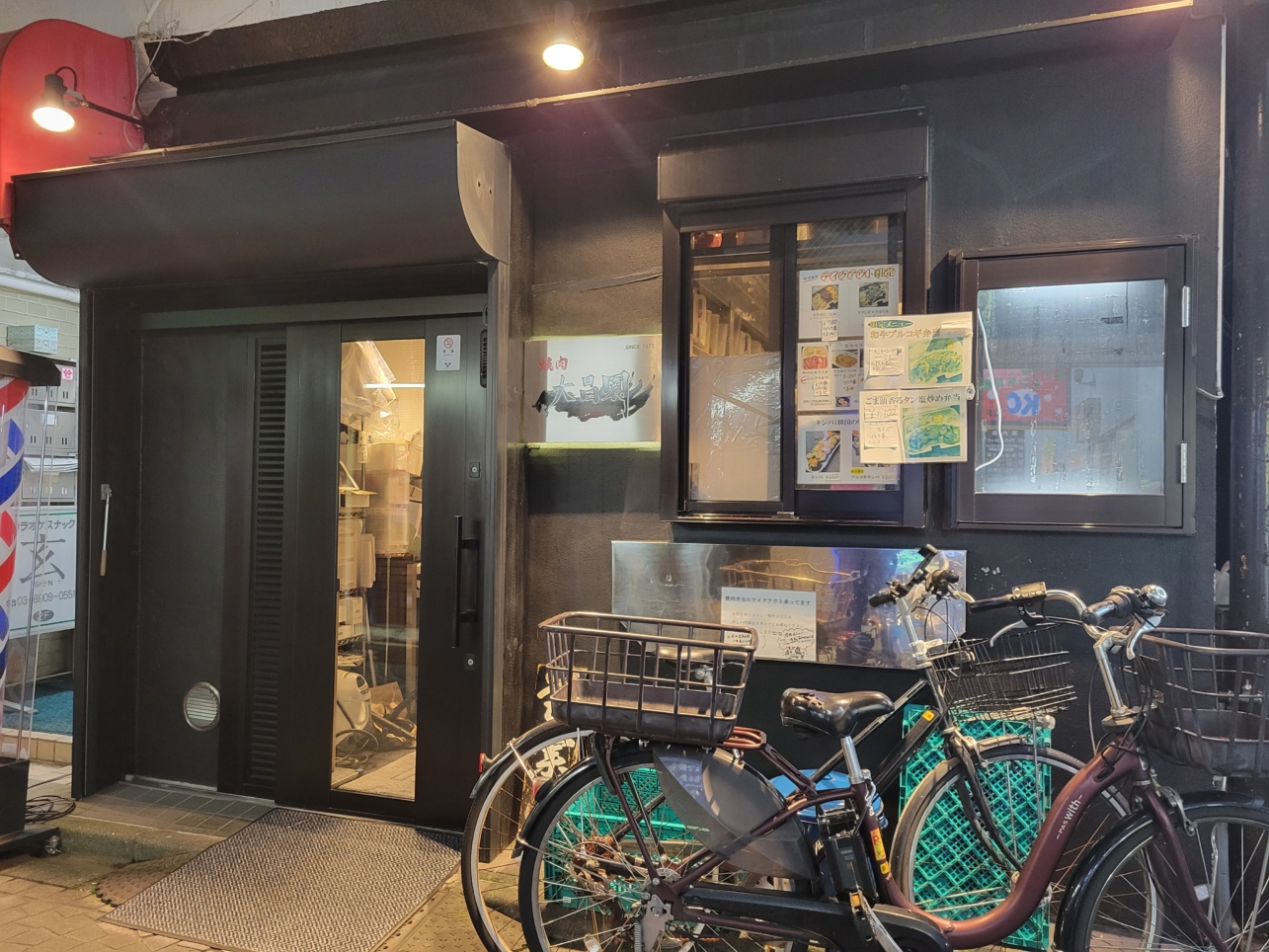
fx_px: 953
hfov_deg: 67.3
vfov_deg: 53.1
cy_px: 476
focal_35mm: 26
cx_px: 634
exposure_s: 1/50
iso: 500
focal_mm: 5.4
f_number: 1.8
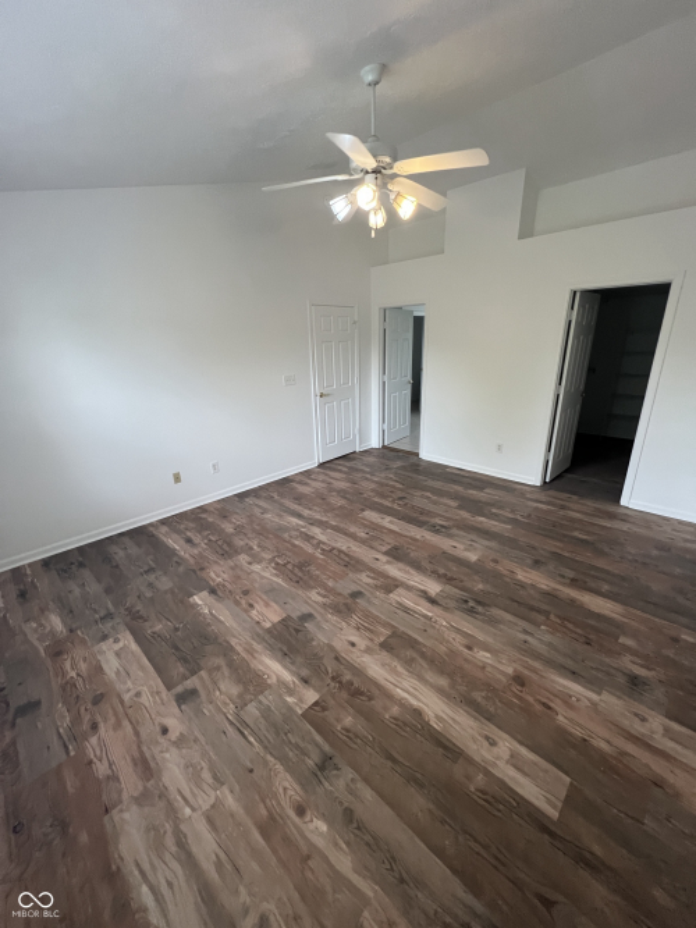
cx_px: 348
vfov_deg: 106.2
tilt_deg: -19.1
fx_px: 349
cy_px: 464
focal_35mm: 13
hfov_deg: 89.9
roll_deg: +2.9
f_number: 1.8
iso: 200
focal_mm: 1.57
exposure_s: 1/120
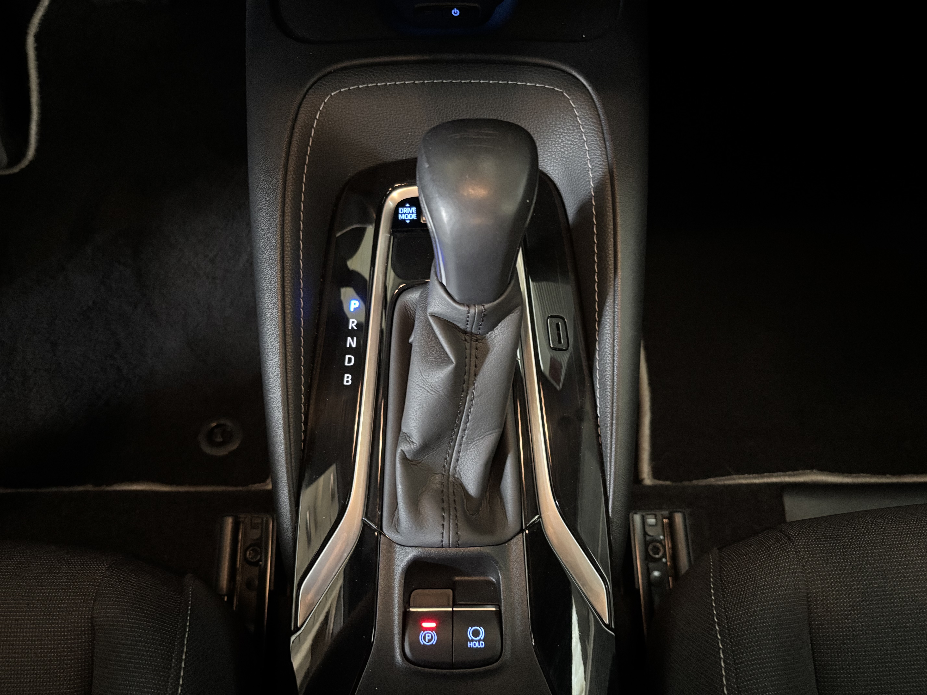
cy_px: 348
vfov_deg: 53.1
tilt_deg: -65.9
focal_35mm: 26
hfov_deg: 67.3
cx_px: 464
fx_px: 696
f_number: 1.6
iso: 1250
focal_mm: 5.96
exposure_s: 1/15
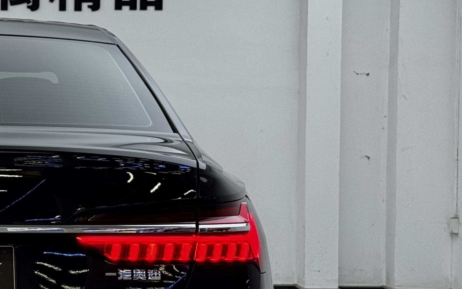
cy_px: 168
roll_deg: -0.2
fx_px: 1599
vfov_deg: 10.3
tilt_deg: -0.8
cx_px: -74
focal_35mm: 127
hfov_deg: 15.9
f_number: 1.78
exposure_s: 1/121
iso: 50
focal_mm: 6.76
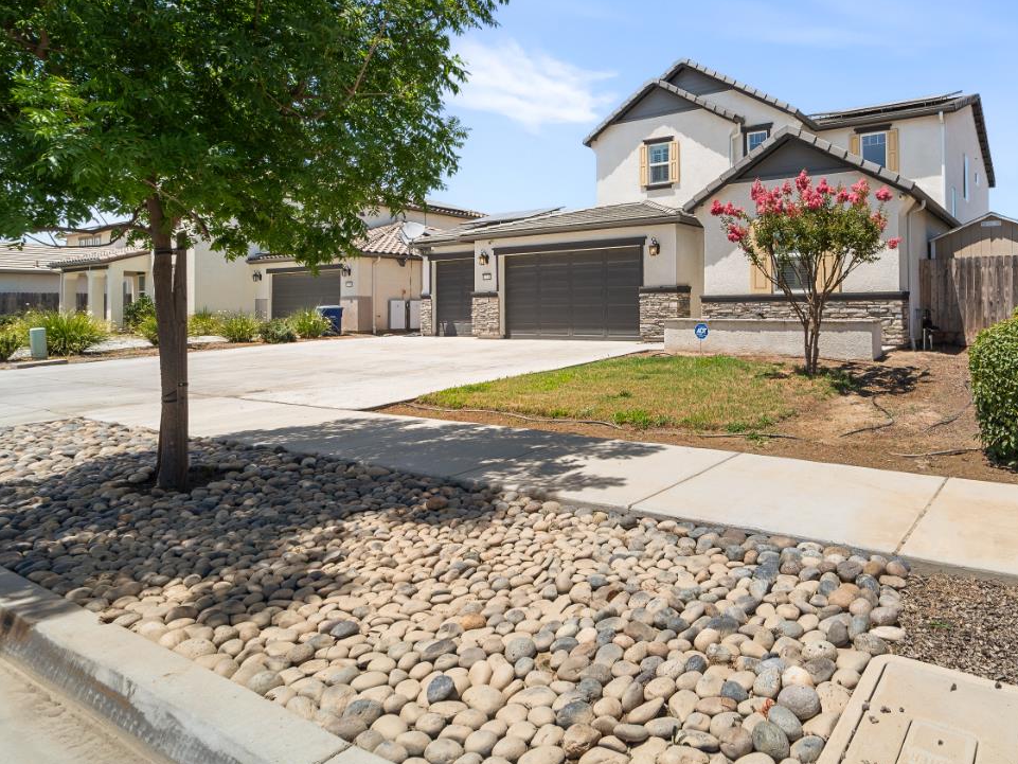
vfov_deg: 62.6
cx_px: 709
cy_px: 289
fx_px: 618
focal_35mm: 21
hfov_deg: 75.5
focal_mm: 14
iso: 50
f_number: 9
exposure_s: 1/160
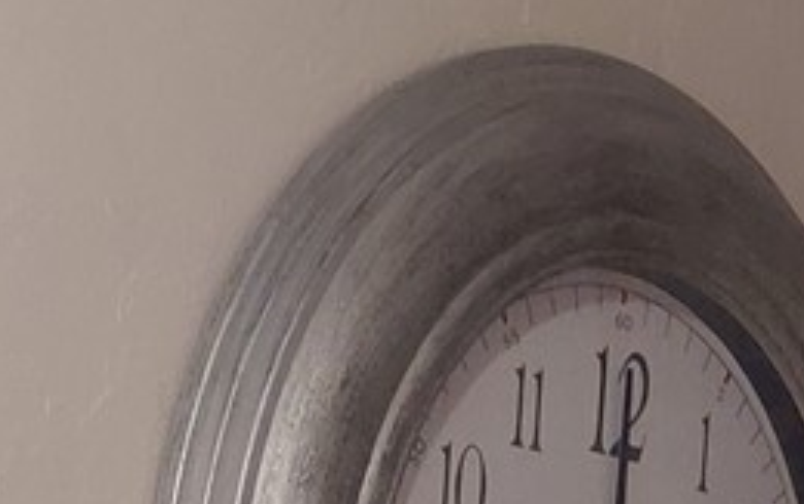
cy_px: 1732
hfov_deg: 12.4
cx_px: -288
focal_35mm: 163
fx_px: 3575
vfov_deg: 6.9
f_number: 1.8
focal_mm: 4.69
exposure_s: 1/40
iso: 400
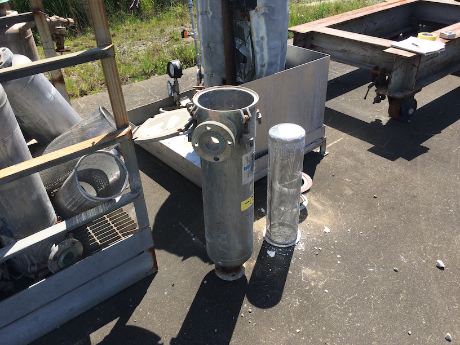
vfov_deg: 48.2
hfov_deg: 61.7
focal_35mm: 29
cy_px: 172
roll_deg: -0.4
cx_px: 230
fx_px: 385
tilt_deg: -37.0
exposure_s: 1/1520
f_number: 2.2
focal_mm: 4.15
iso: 32
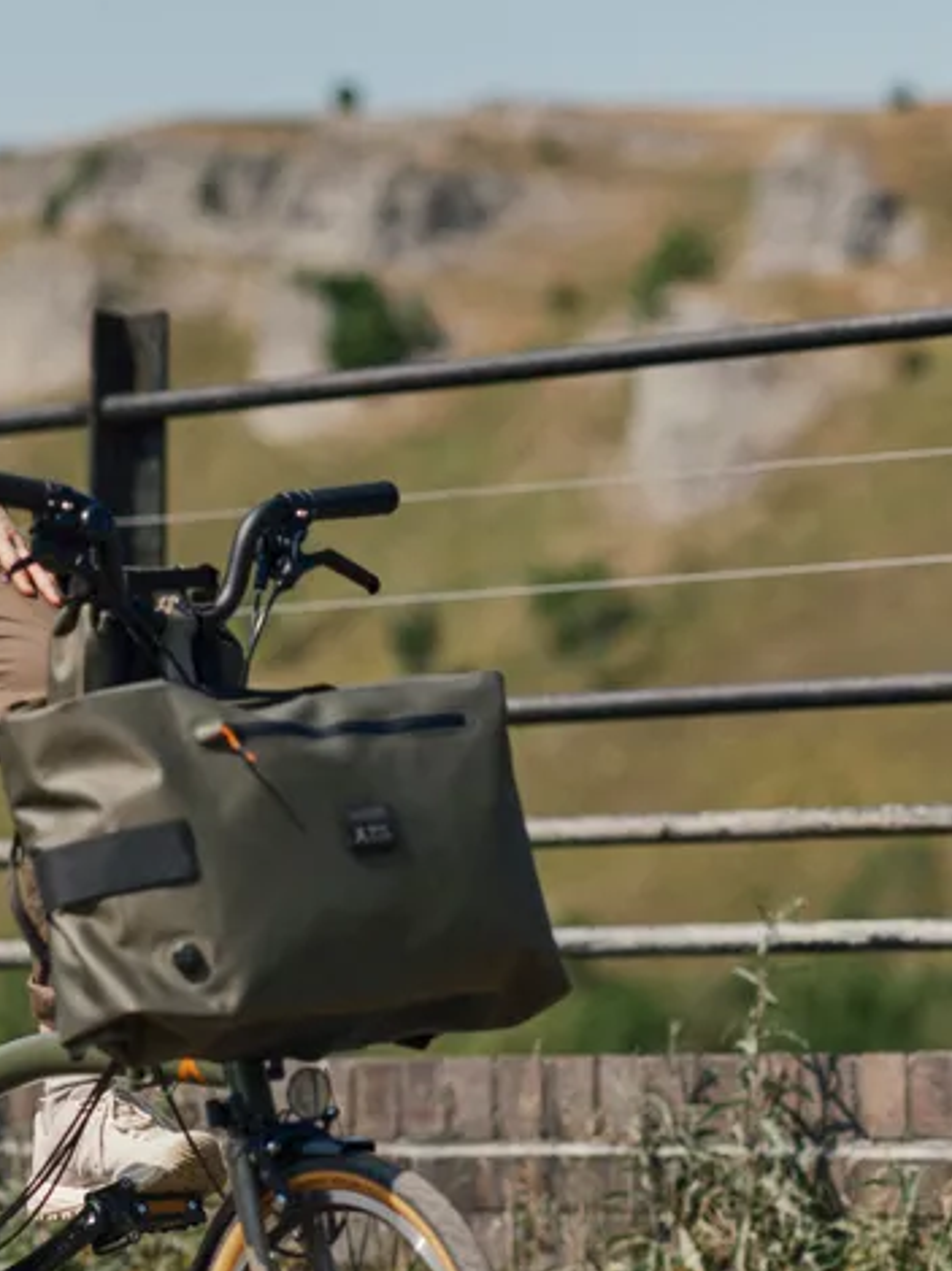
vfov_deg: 13.8
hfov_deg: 10.3
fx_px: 5248
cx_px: -11
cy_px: 608
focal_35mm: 143
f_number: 2.2
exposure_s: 1/2000
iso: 100
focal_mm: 80
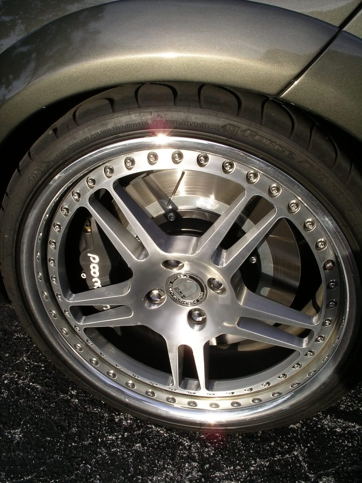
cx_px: 181
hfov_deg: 38.7
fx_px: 516
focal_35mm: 37
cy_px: 242
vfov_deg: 50.1
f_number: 7
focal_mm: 7.8
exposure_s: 1/137
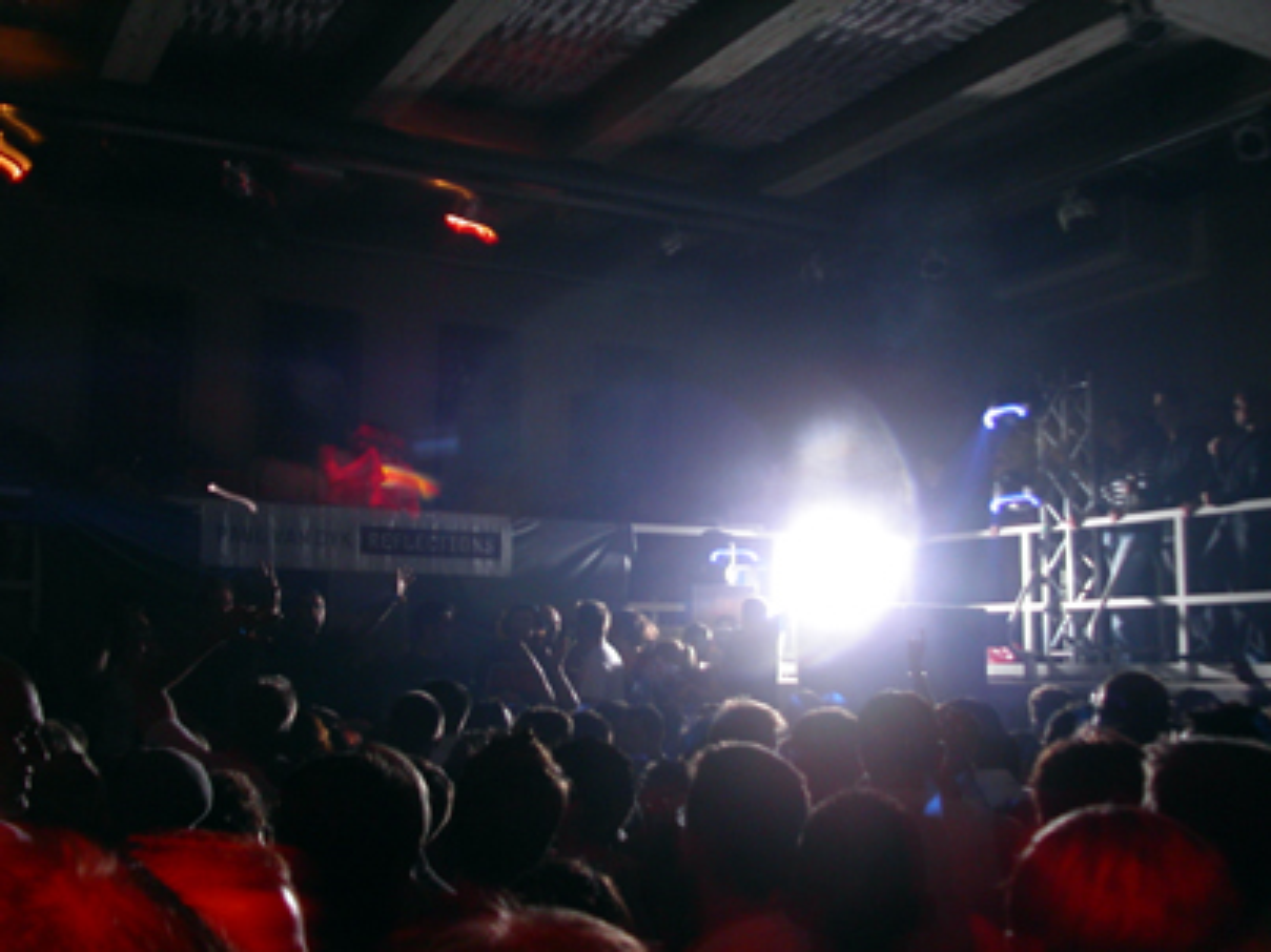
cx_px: 636
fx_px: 1395
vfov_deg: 37.7
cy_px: 476
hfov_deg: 49.0
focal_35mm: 38
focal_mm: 7.8
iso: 200
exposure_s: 1/6
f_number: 2.8
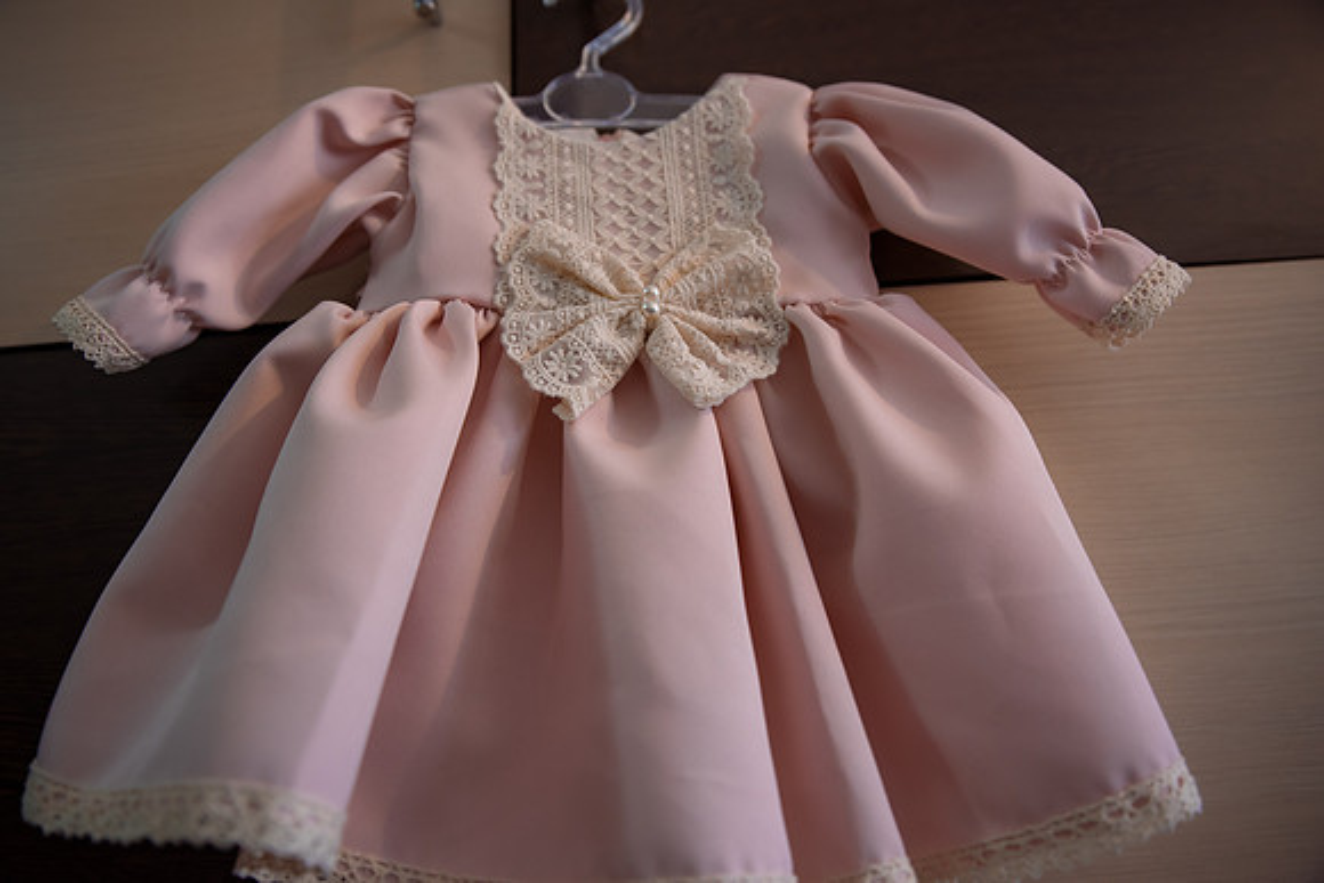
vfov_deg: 45.0
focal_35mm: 29
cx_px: 662
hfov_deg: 63.6
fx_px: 1067
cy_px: 442
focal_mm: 29
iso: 1250
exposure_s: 1/250
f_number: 2.8
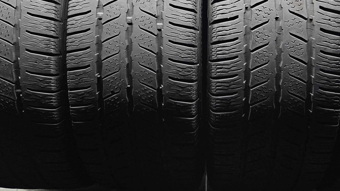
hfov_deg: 50.1
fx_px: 361
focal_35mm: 40
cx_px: 205
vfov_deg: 28.3
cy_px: 11
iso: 250
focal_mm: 5.4
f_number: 1.8
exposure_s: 1/100
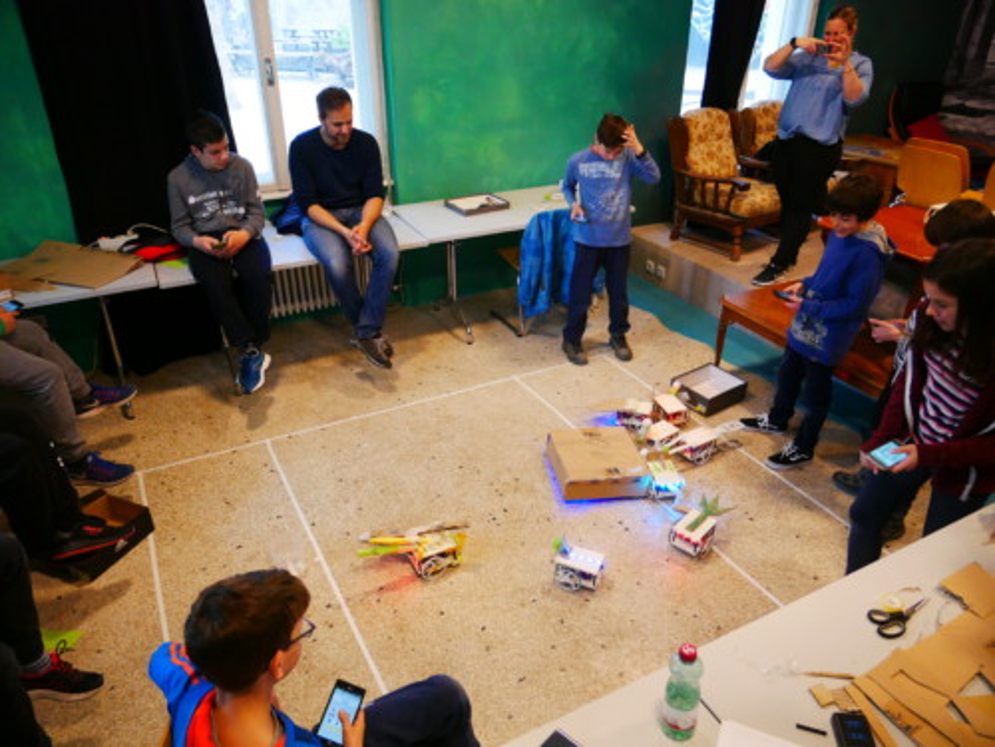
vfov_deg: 56.8
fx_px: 690
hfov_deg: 71.6
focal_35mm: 24
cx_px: 498
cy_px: 374
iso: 1600
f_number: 3.5
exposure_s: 1/125
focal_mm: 12
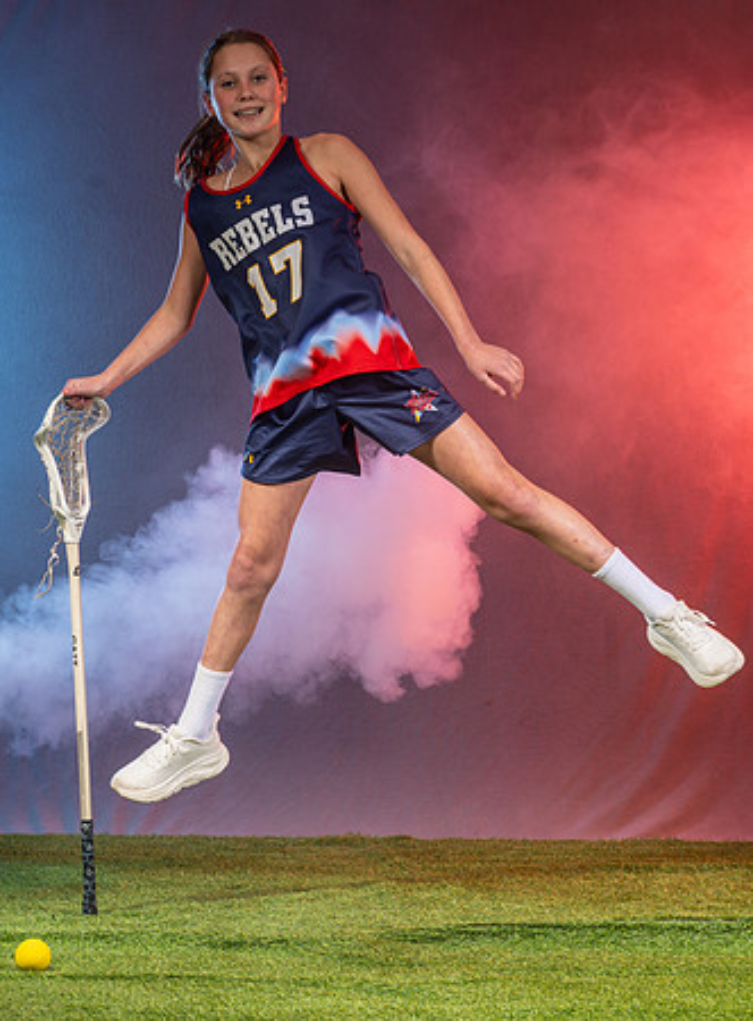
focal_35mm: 102
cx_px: 370
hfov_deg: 14.4
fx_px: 2975
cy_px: 510
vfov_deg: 19.5
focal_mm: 70
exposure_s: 1/200
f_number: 8
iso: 64
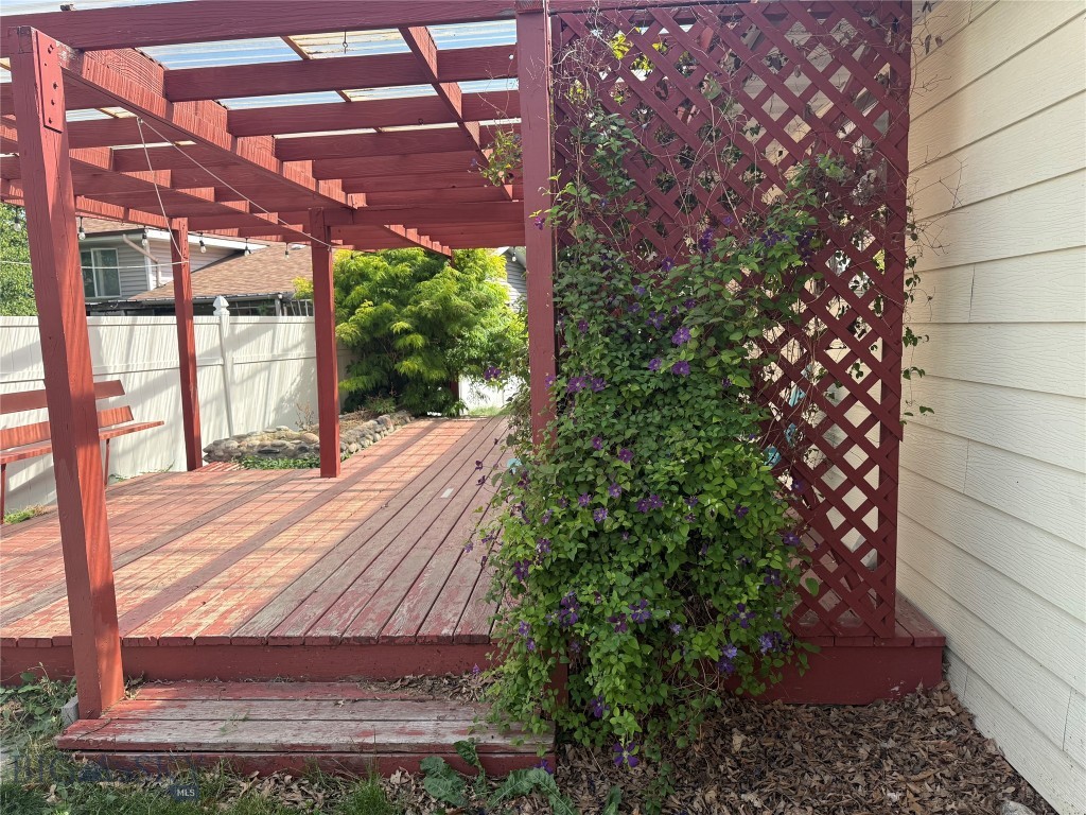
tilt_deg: -5.7
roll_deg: +1.5
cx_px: 543
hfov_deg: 71.6
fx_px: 753
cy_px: 408
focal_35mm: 24
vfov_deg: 56.8
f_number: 1.78
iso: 100
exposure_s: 1/1949
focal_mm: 6.76
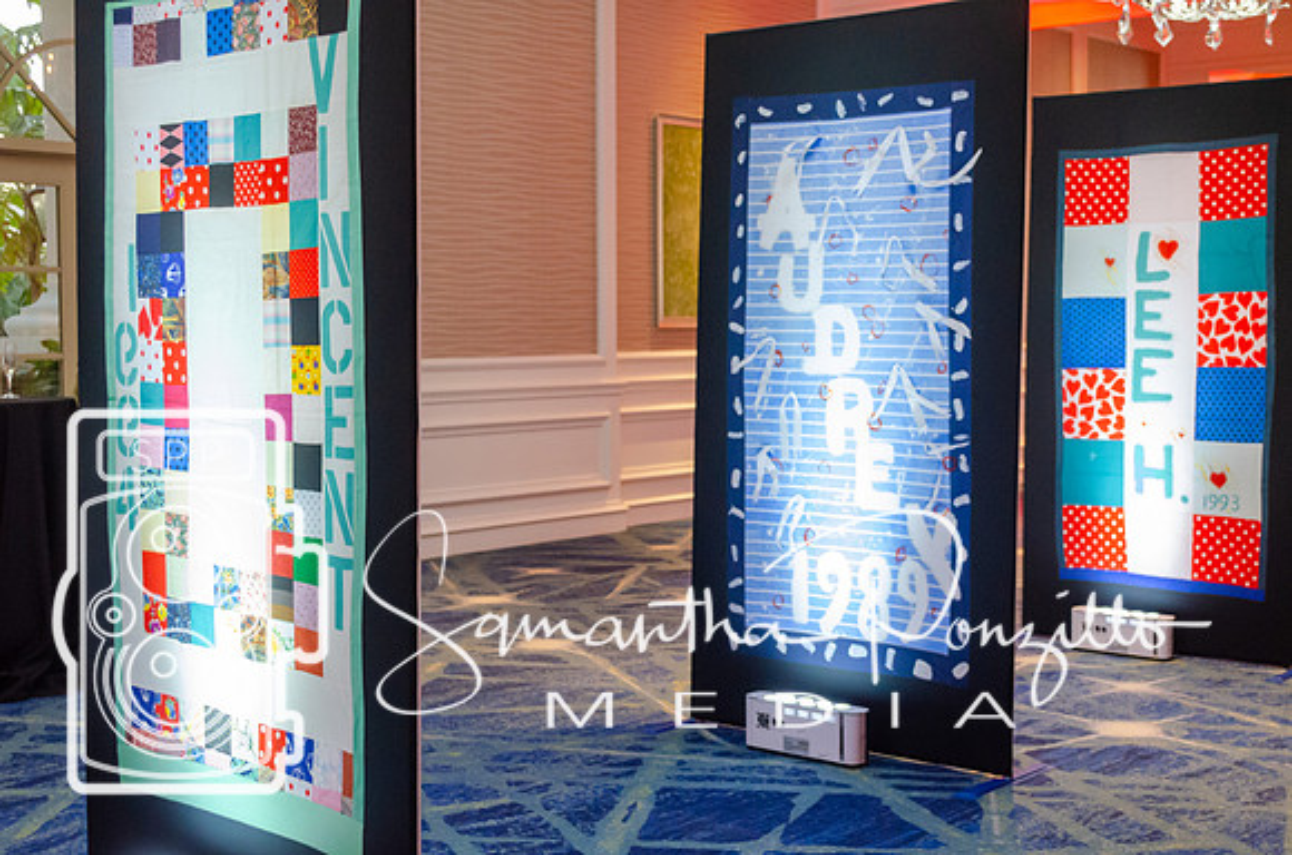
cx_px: 646
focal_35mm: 50
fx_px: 1784
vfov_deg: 27.0
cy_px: 428
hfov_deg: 39.8
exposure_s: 1/25
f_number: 4.8
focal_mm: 32
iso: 3200
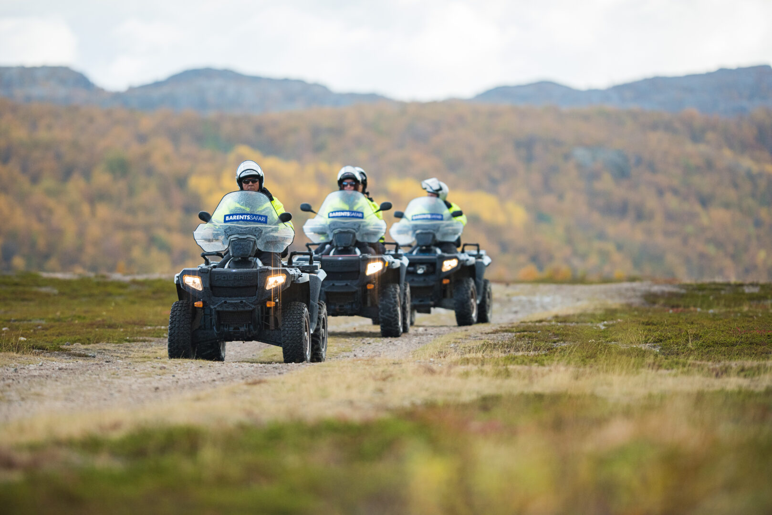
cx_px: 386
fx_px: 4290
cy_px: 258
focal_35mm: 200
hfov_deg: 10.3
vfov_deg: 6.9
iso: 800
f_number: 2.2
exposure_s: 1/6400
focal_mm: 200
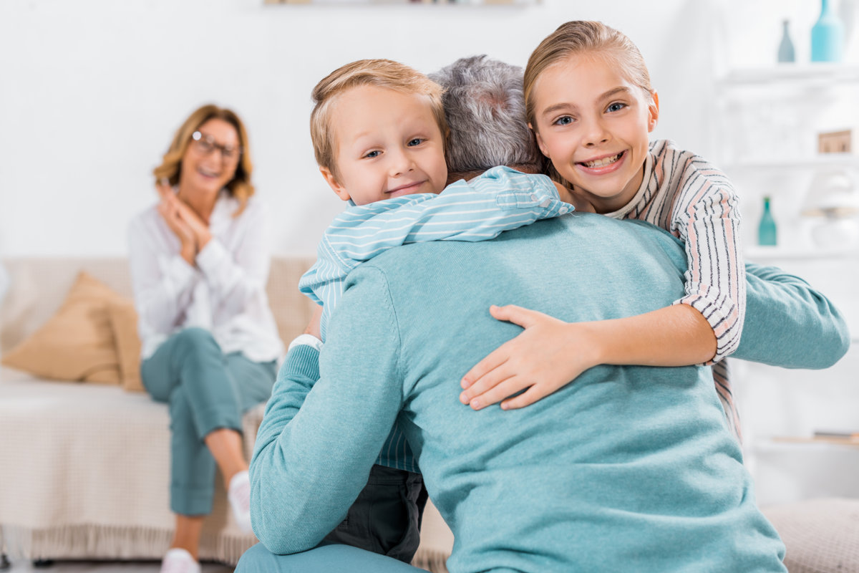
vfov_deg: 27.0
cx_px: 430
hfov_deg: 39.6
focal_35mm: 50
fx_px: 1193
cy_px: 286
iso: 100
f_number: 3.2
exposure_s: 1/200
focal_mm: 50
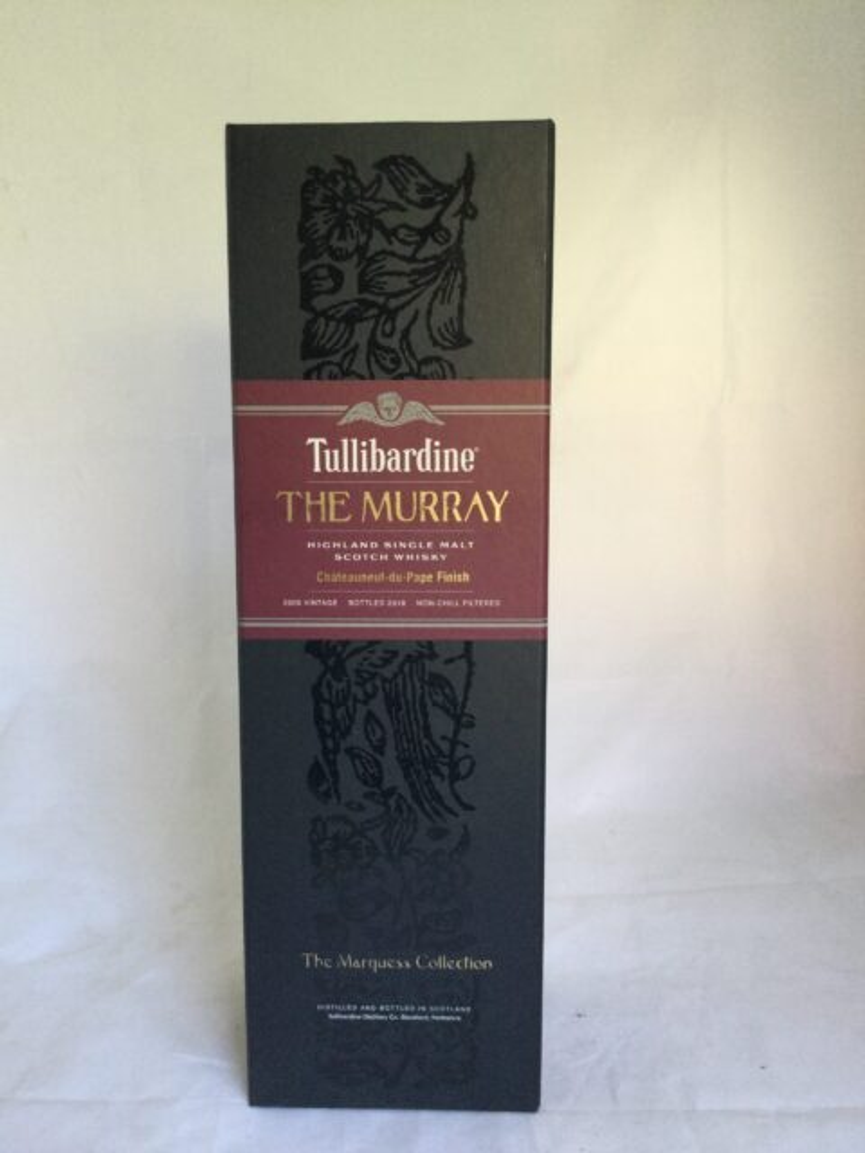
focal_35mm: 31
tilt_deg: -8.1
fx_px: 1033
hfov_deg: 45.4
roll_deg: +1.1
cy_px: 576
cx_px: 432
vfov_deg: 58.4
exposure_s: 1/33
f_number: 2.4
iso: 125
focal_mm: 3.3
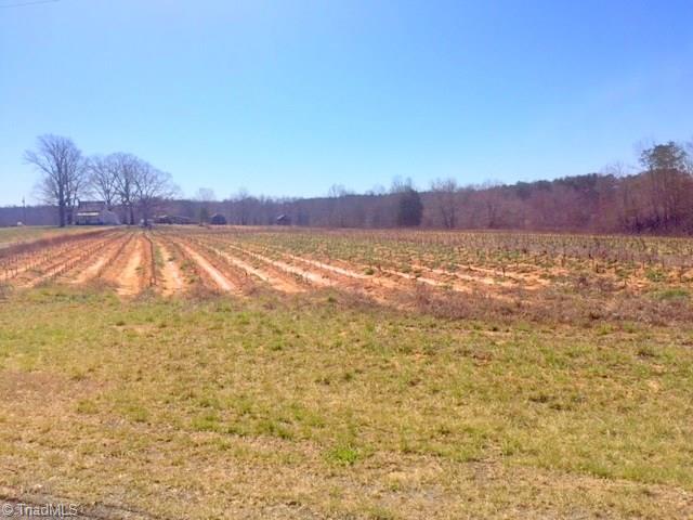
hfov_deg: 61.7
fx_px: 581
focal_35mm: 29
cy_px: 260
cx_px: 346
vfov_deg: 48.2
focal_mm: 4.15
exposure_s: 1/3300
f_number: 2.2
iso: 32
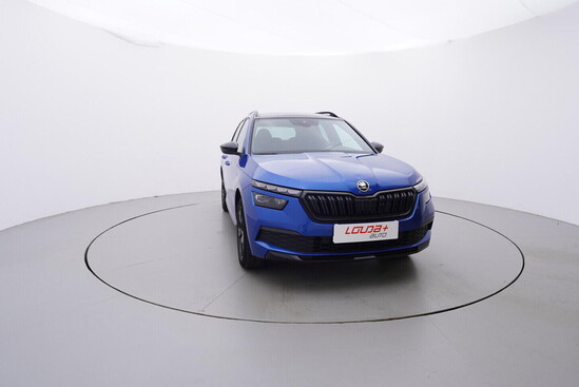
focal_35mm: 22
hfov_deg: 77.3
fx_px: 362
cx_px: 290
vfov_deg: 56.2
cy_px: 194
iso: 200
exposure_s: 1/80
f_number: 5
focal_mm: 15
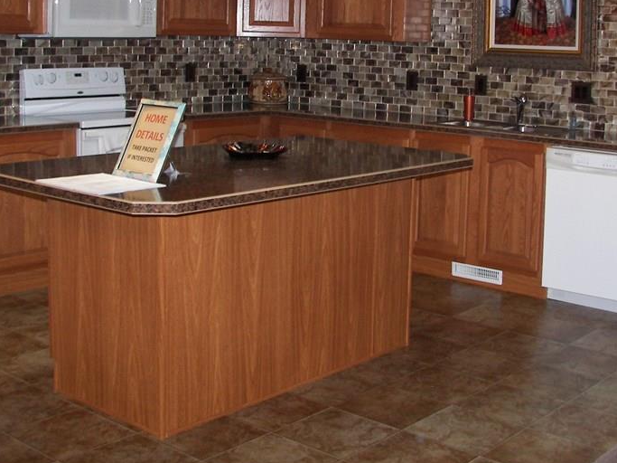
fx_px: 962
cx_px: 330
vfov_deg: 26.7
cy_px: 126
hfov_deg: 35.5
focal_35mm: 54
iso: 100
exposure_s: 1/30
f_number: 2.8
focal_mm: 6
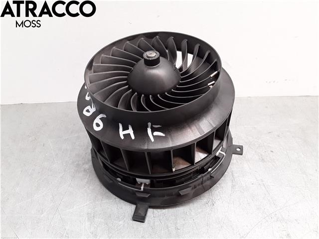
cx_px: 160
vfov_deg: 49.7
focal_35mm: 28
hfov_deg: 63.4
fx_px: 258
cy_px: 120
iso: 80
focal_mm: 2.91
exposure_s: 1/50
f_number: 1.9
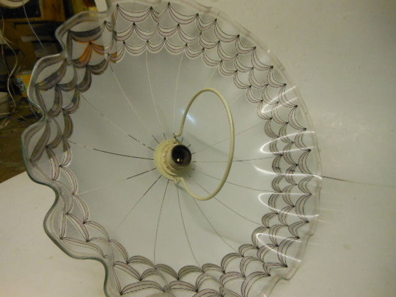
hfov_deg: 69.4
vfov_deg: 54.9
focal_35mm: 25
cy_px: 148
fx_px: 286
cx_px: 198
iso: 250
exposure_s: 1/30
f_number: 3.2
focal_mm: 4.5
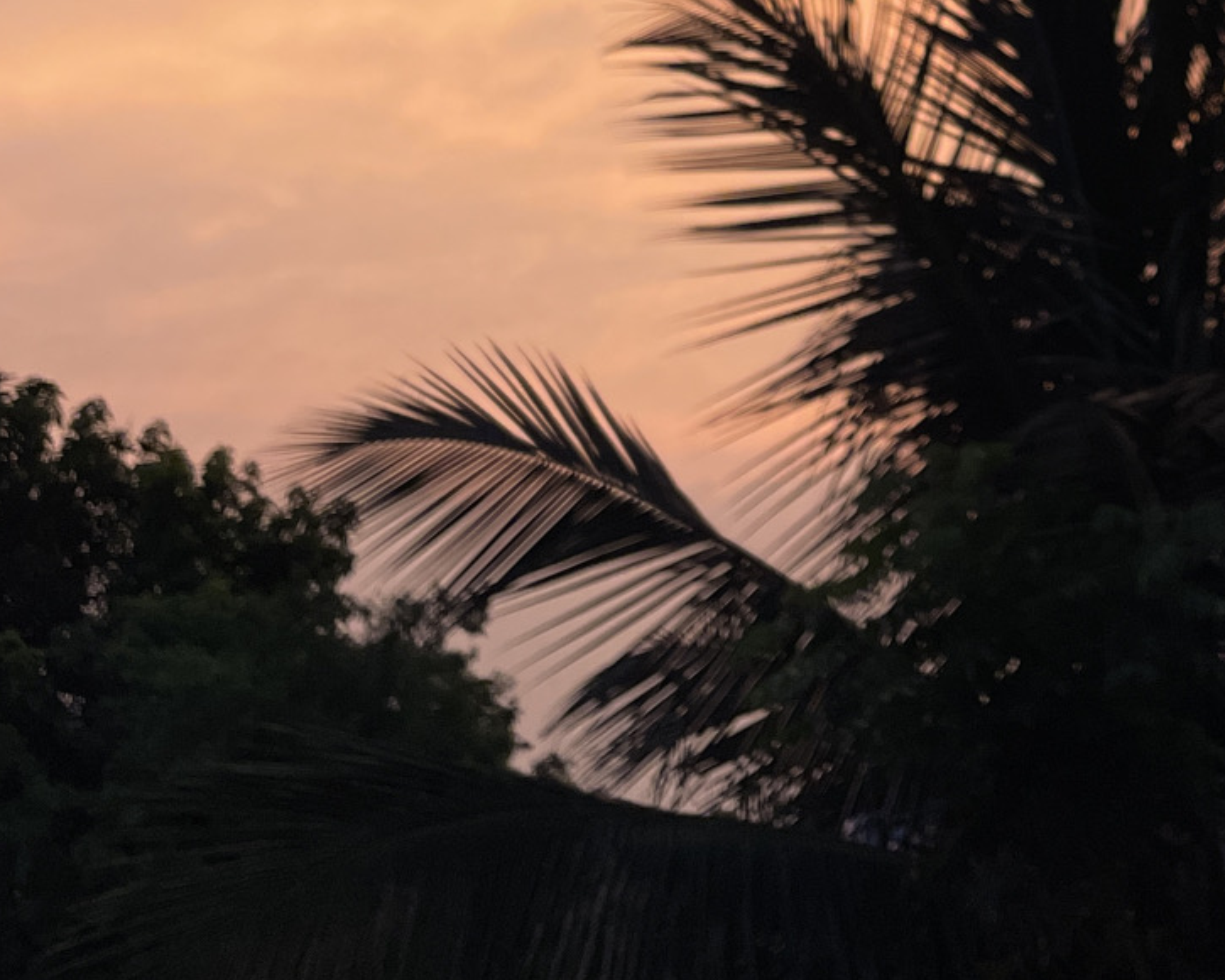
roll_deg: +0.7
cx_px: 1129
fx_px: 2538
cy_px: -206
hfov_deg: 26.1
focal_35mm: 70
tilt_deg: +23.5
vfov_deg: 20.4
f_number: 1.6
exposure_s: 1/121
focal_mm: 4.2
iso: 100
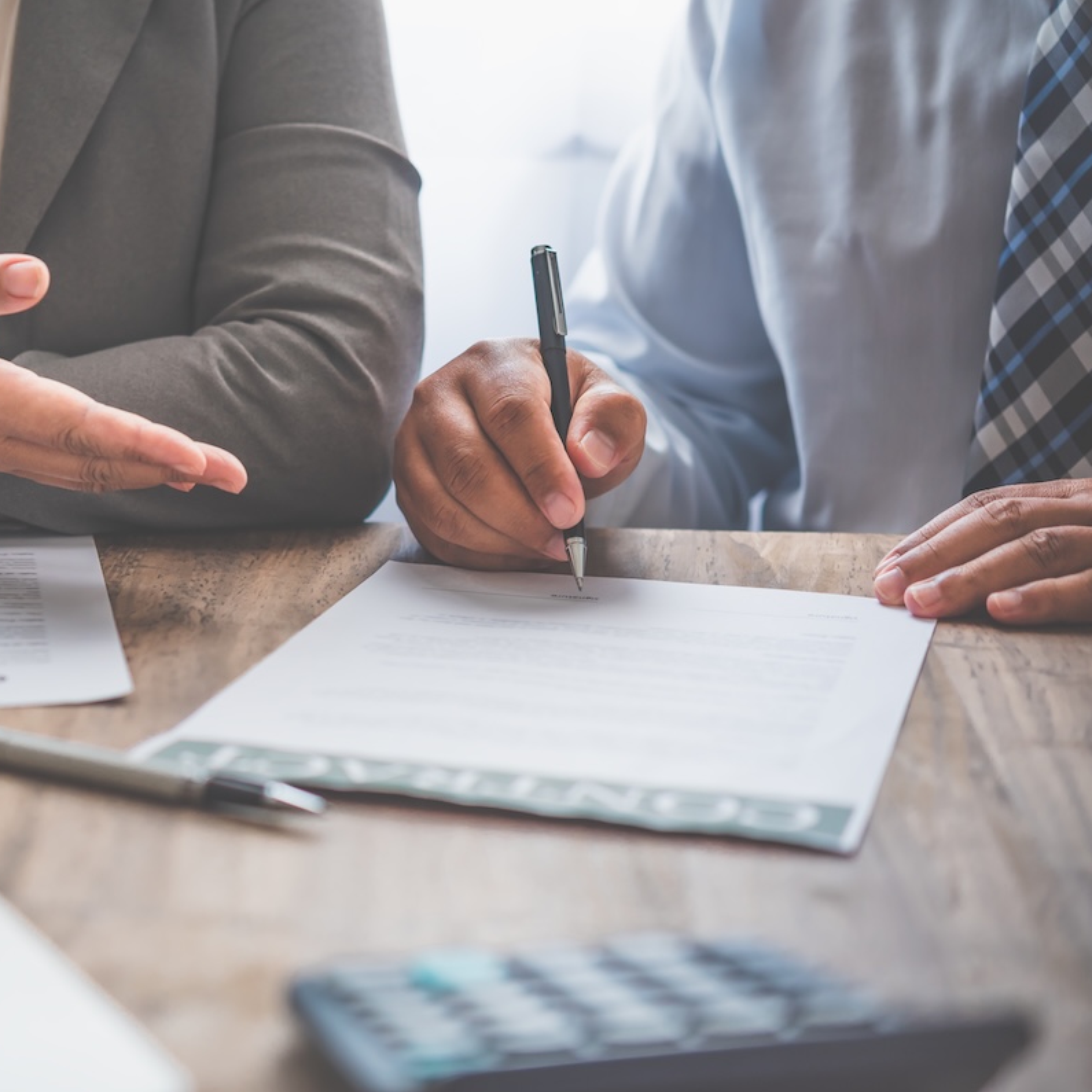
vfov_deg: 22.5
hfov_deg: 22.3
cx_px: 323
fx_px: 2748
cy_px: 545
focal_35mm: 77
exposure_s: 1/125
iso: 320
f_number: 3.5
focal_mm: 60
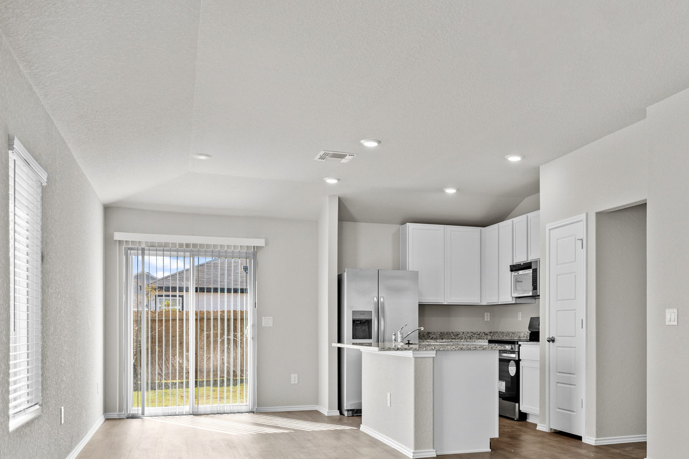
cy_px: 341
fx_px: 689
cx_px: 453
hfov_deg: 52.2
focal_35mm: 36
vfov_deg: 36.1
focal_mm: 24
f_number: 8
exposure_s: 1/3
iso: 100
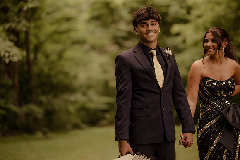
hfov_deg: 23.9
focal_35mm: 85
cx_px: 120
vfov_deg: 16.1
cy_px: 80
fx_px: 567
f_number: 1.4
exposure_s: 1/1600
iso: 400
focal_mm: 85
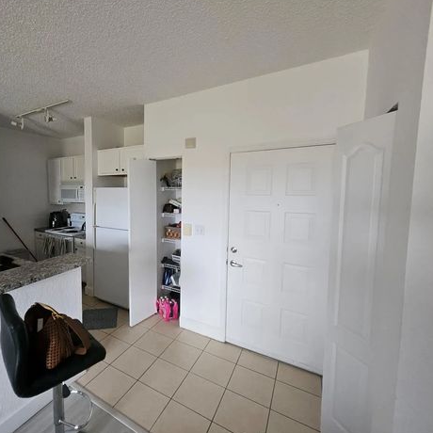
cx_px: 157
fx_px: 226
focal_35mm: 16
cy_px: 213
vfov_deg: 87.4
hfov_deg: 85.4
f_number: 2.2
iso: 200
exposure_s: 1/60
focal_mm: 1.74
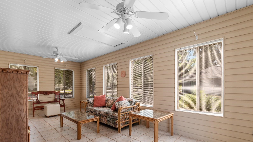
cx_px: 126
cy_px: 85
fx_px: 107
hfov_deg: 99.4
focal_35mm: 16
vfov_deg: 66.5
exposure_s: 1/30
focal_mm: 10
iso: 100
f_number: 4.5
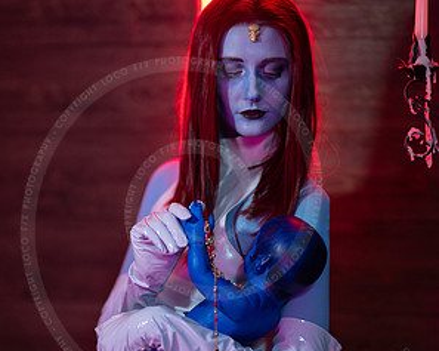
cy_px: 237
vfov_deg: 12.7
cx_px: 220
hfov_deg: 15.9
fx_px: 1571
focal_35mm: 121
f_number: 1.2
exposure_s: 1/250
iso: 1000
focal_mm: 85
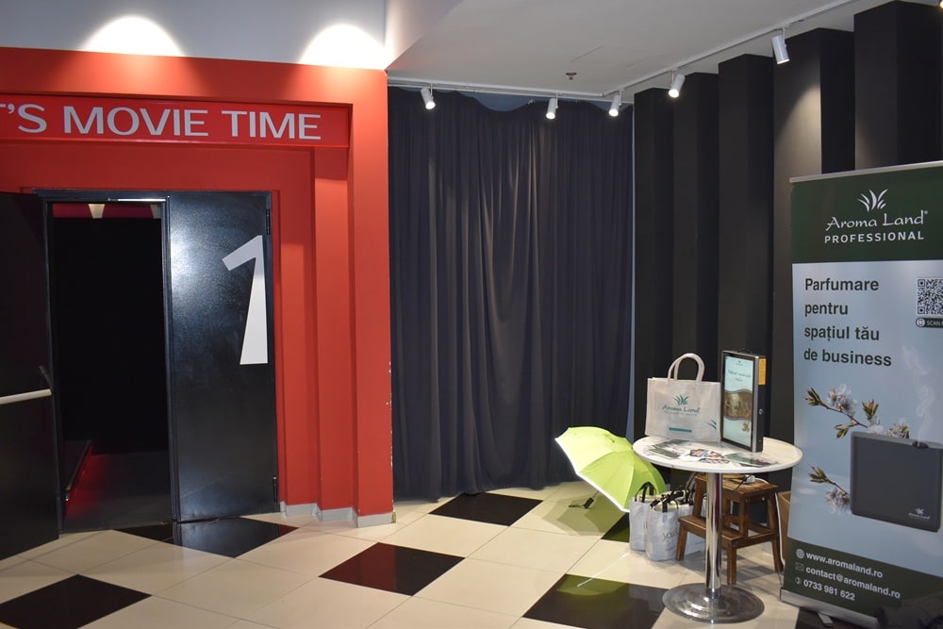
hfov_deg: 61.9
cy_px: 314
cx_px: 472
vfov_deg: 43.6
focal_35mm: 30
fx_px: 786
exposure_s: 1/60
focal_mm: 20
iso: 900
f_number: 3.8
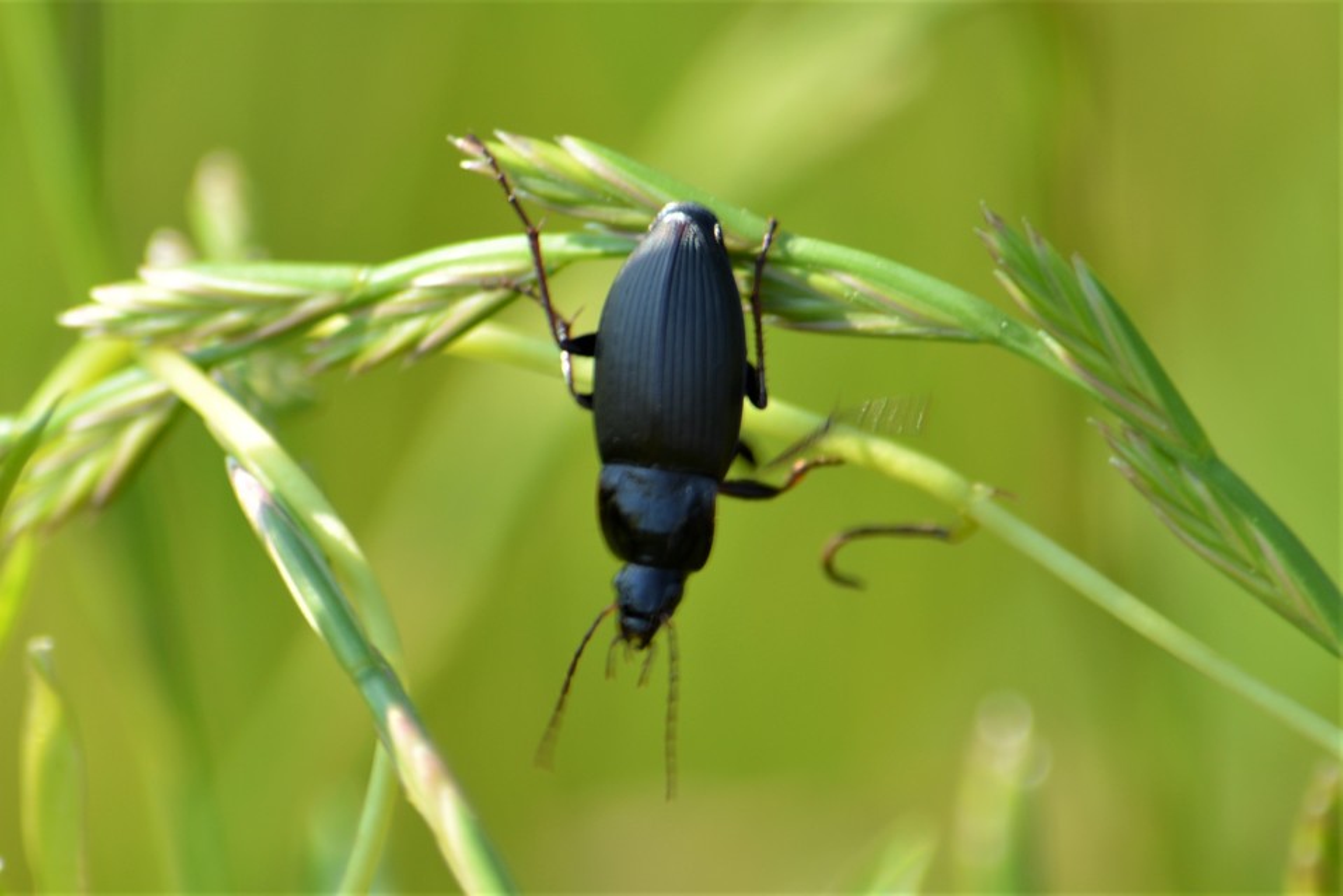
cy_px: 448
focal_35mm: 450
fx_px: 16792
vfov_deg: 3.1
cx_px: 672
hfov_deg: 4.6
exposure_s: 1/125
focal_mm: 300
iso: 125
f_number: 8
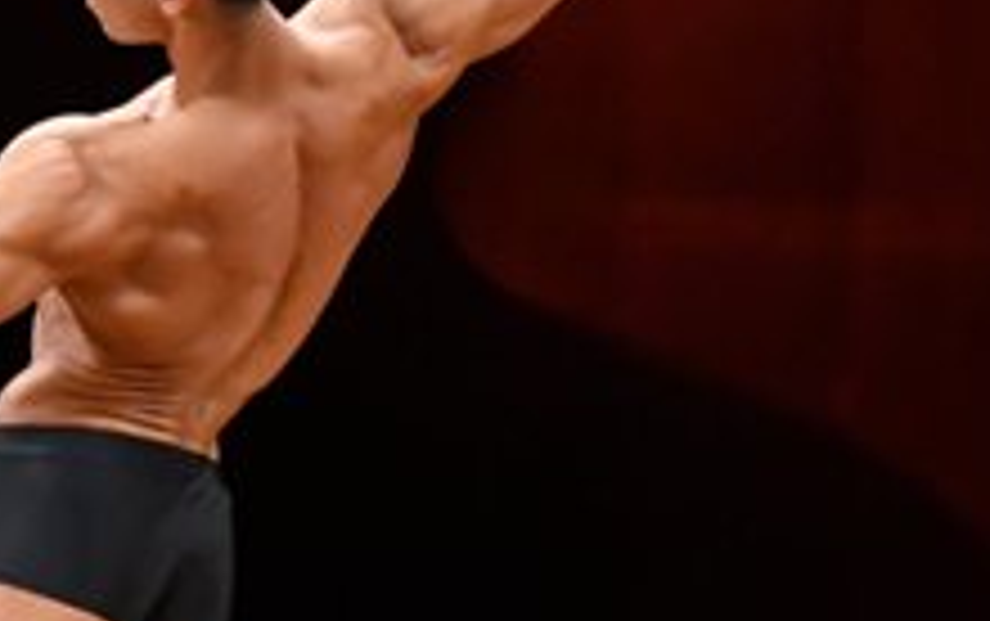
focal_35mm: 778
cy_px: 558
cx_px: 268
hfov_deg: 2.7
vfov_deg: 1.7
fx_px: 21012
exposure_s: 1/400
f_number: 5.6
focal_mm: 145
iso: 3200
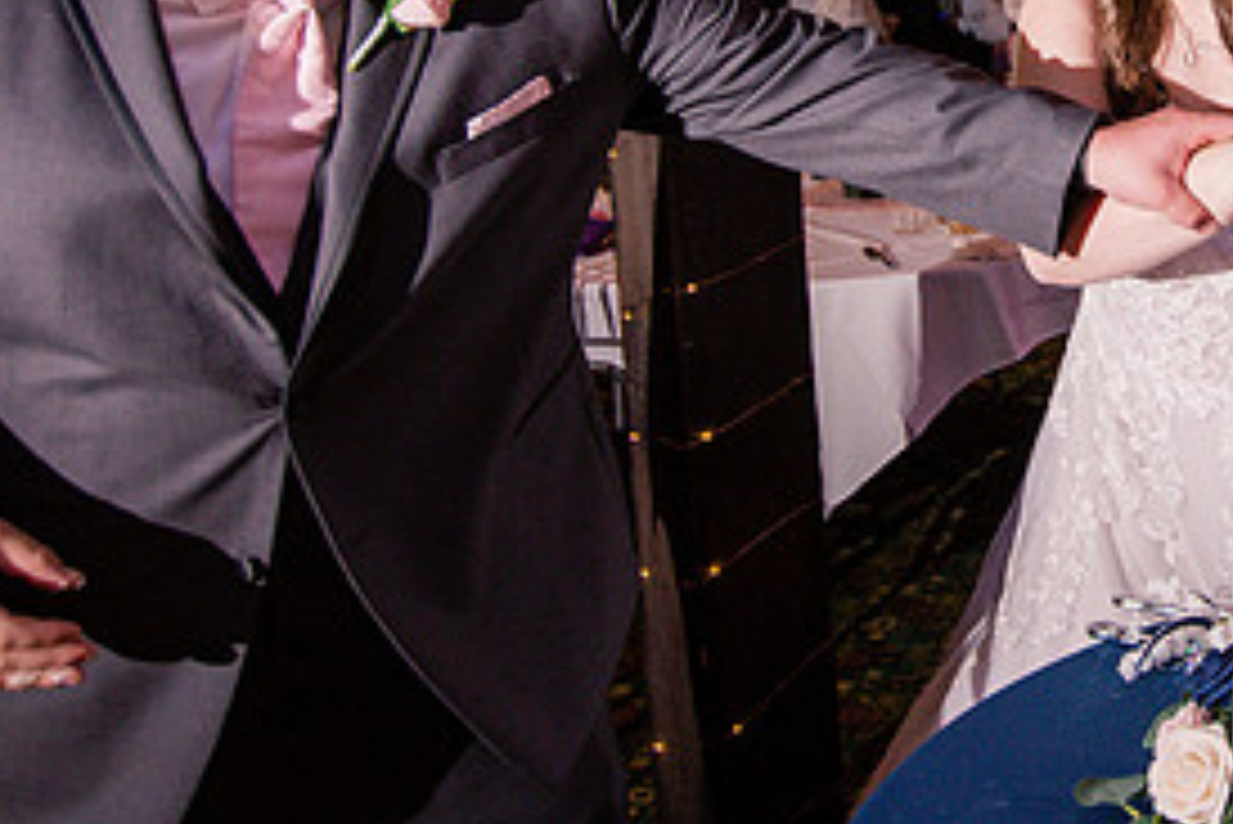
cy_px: 7
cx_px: 1179
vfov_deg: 24.8
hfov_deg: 35.2
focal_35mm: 52
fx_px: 1782
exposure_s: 1/250
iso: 640
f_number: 2.8
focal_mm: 20
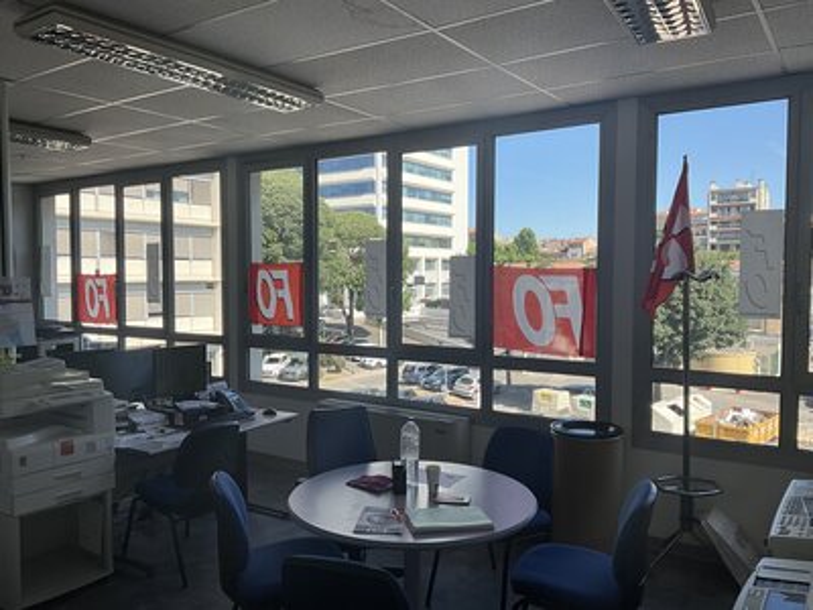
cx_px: 406
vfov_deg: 48.2
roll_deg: -0.1
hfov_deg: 61.7
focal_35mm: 29
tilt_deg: -3.0
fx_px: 681
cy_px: 305
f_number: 1.8
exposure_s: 1/691
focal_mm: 3
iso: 25
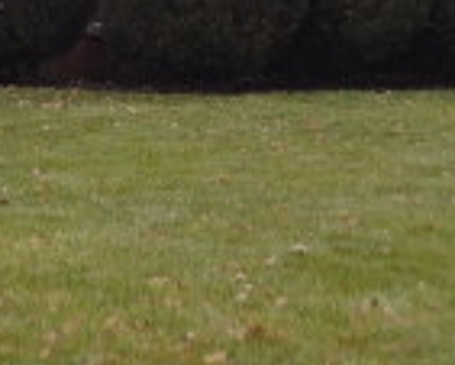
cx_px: 132
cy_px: -55
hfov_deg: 9.7
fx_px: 2682
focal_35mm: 199
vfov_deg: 7.7
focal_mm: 8
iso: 125
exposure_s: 1/100
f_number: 4
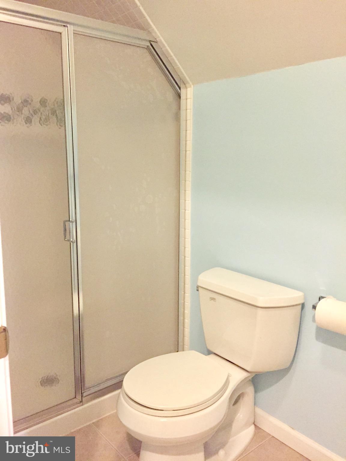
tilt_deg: -10.1
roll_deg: -0.9
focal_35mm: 29
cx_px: 173
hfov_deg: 48.2
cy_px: 230
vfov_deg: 61.7
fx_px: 386
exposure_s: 1/15
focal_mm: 4.15
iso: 250
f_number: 2.2
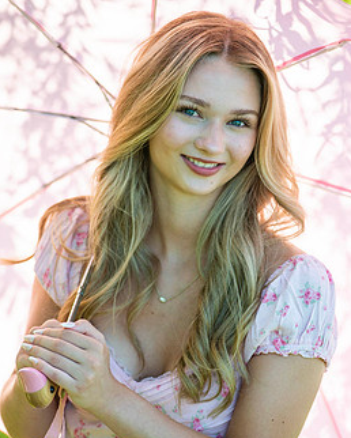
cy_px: 261
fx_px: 2634
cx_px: 201
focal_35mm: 203
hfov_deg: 7.6
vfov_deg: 9.5
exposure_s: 1/1000
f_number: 4
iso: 160
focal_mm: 155
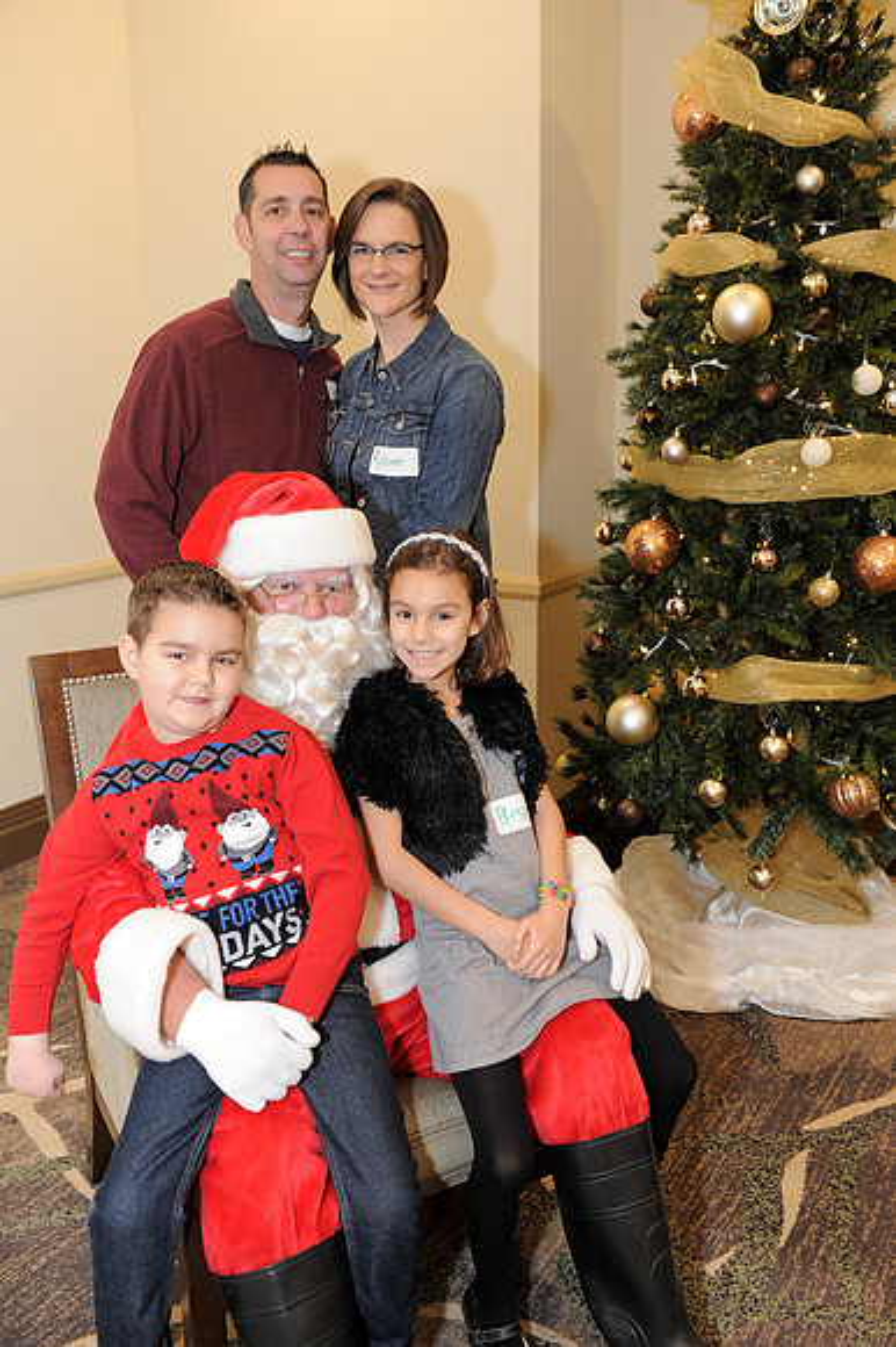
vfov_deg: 58.7
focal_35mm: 32
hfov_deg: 41.1
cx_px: 448
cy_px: 674
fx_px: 1196
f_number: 4
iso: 1600
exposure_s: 1/100
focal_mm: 32
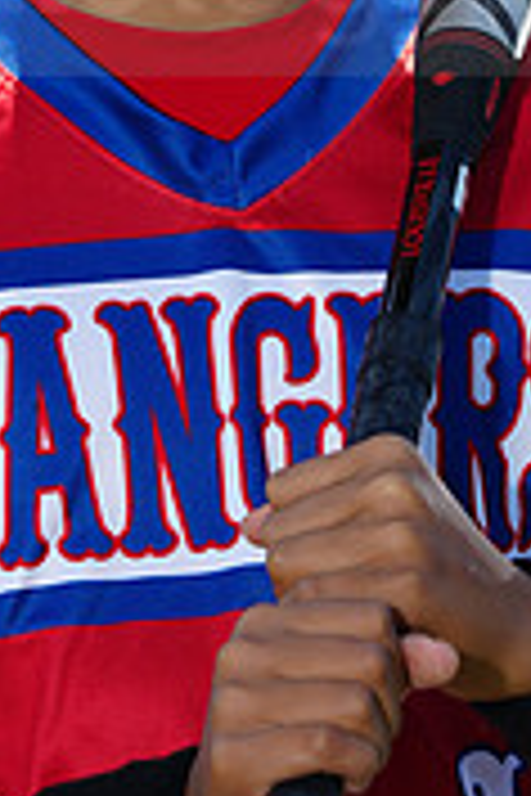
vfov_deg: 3.1
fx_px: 14535
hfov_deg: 2.1
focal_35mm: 657
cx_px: 218
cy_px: -67
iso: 50
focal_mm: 200
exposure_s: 1/250
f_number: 5
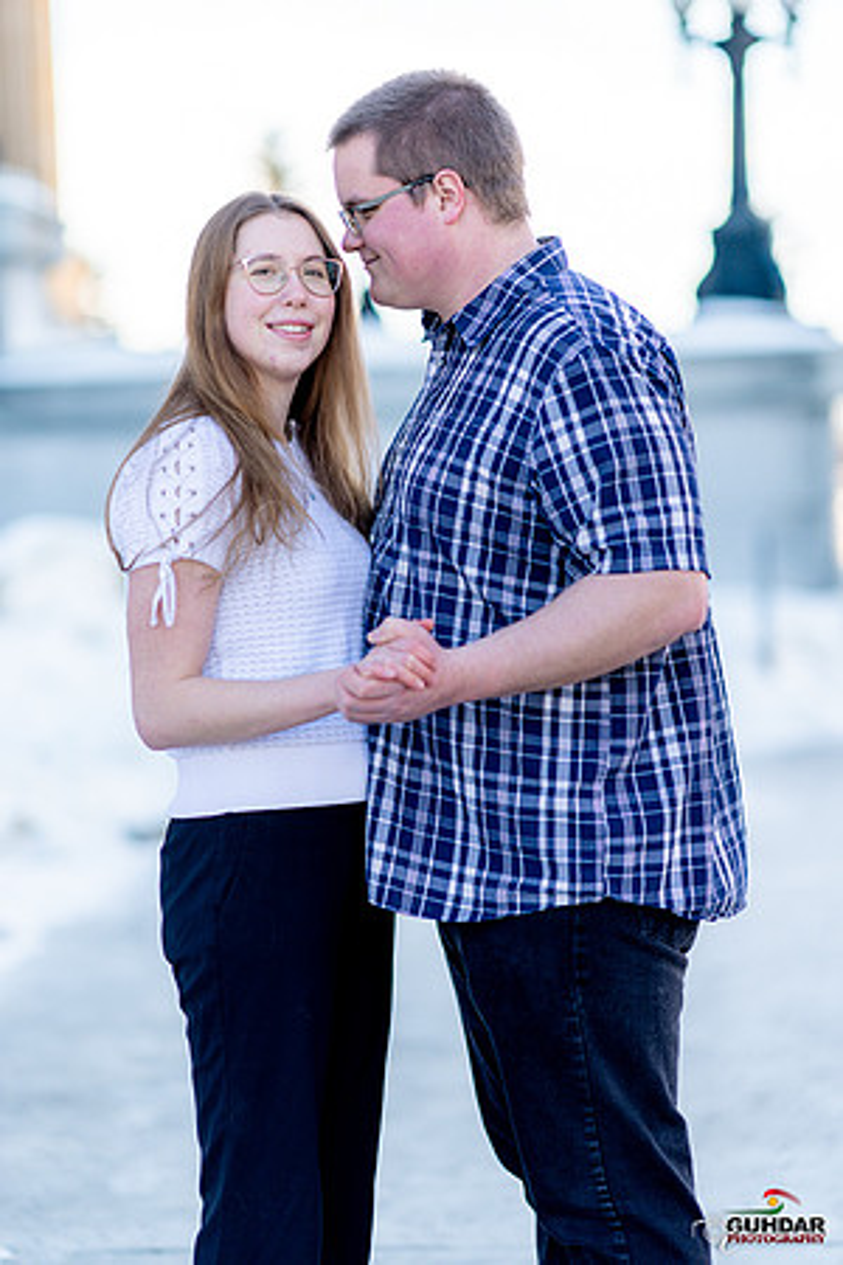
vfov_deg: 23.9
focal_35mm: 85
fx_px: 2985
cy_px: 632
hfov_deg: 16.1
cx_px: 422
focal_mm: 85
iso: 100
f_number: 1.4
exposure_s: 1/1600
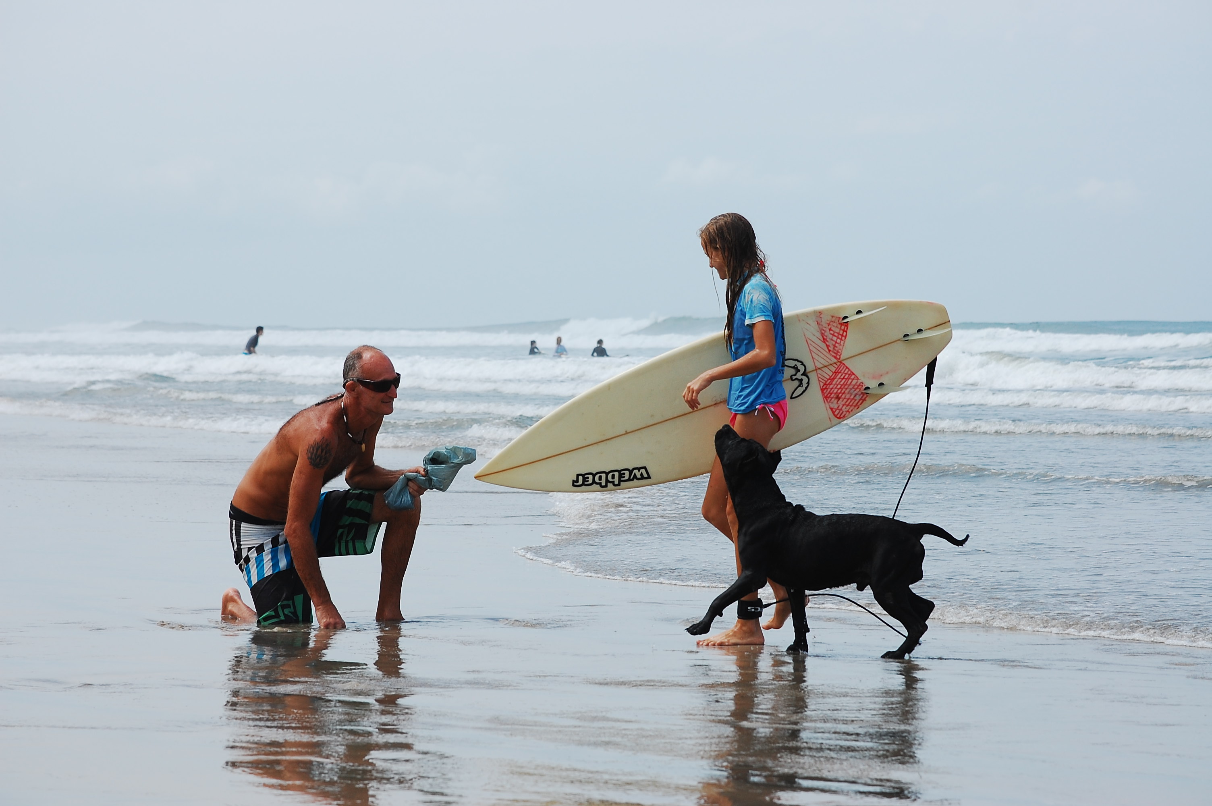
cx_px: 606
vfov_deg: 10.7
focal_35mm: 128
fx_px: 4289
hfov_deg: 16.1
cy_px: 403
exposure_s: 1/800
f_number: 6.3
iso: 200
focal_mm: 85
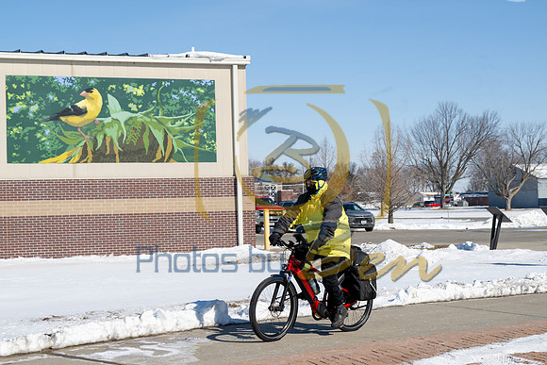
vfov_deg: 19.5
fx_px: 1064
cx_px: 274
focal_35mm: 70
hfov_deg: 28.8
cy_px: 182
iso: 250
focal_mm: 70
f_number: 10
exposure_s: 1/500
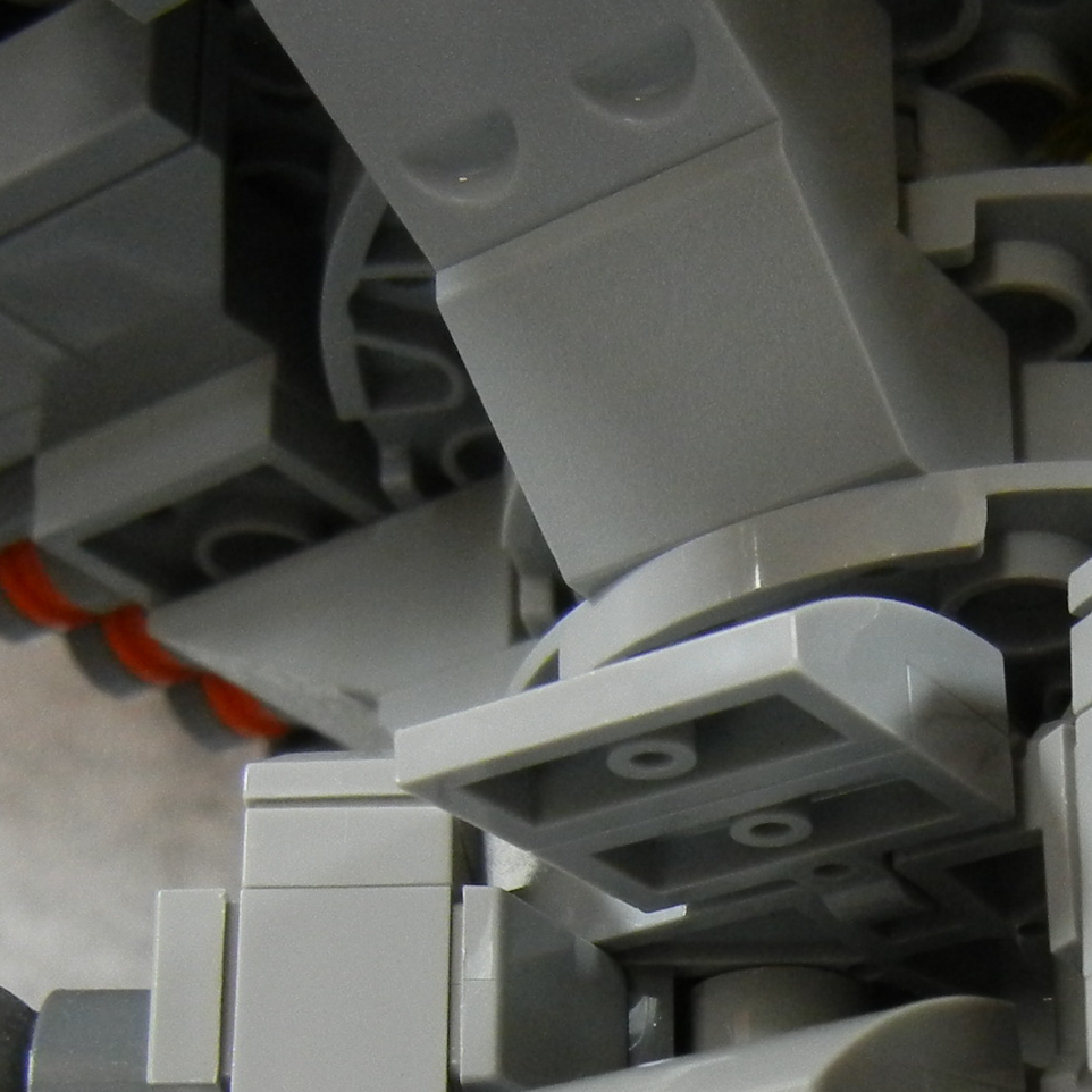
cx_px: 866
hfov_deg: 19.1
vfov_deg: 18.4
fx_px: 3212
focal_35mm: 90
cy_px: 1263
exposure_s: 1/89.6
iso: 400
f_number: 3.5
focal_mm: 5.4
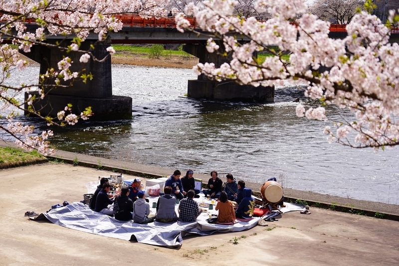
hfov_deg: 28.1
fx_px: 798
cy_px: 133
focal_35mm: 72
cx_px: 200
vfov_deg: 18.9
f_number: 4.5
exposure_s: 1/800
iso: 100
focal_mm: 72
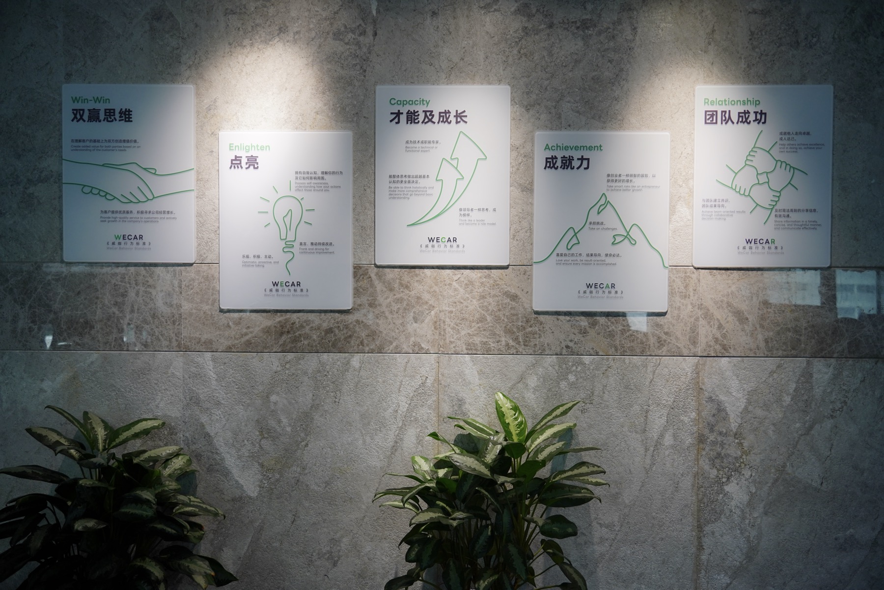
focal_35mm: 32
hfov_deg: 58.7
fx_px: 786
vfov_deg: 41.1
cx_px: 442
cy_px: 295
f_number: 3.2
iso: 250
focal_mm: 32
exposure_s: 1/200
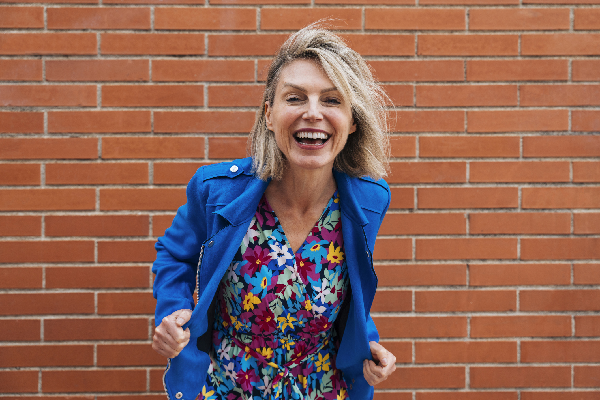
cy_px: 200
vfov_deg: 30.8
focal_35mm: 44
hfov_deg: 44.9
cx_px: 300
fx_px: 727
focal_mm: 43.6
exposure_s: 1/640
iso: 320
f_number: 3.5
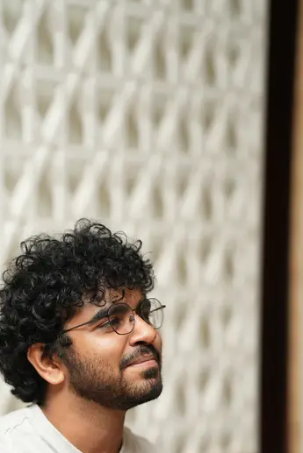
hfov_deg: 9.3
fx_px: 1867
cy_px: 379
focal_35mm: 148
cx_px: 74
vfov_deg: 13.8
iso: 100
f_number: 1.4
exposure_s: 1/200
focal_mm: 85
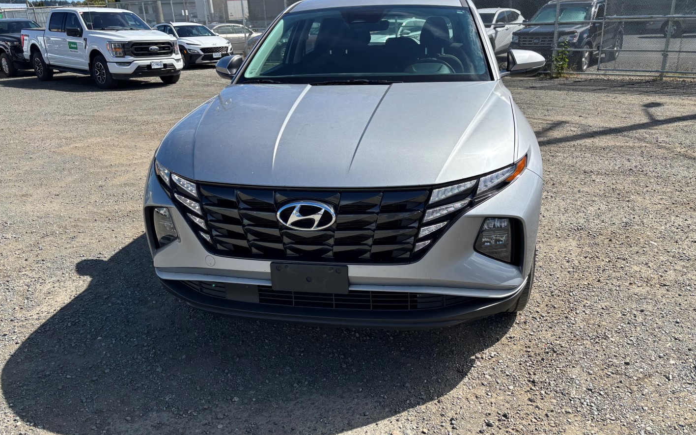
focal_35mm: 28
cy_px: 216
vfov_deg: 44.6
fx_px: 531
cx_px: 346
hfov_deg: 66.5
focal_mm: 5.96
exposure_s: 1/2451
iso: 50
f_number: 1.6
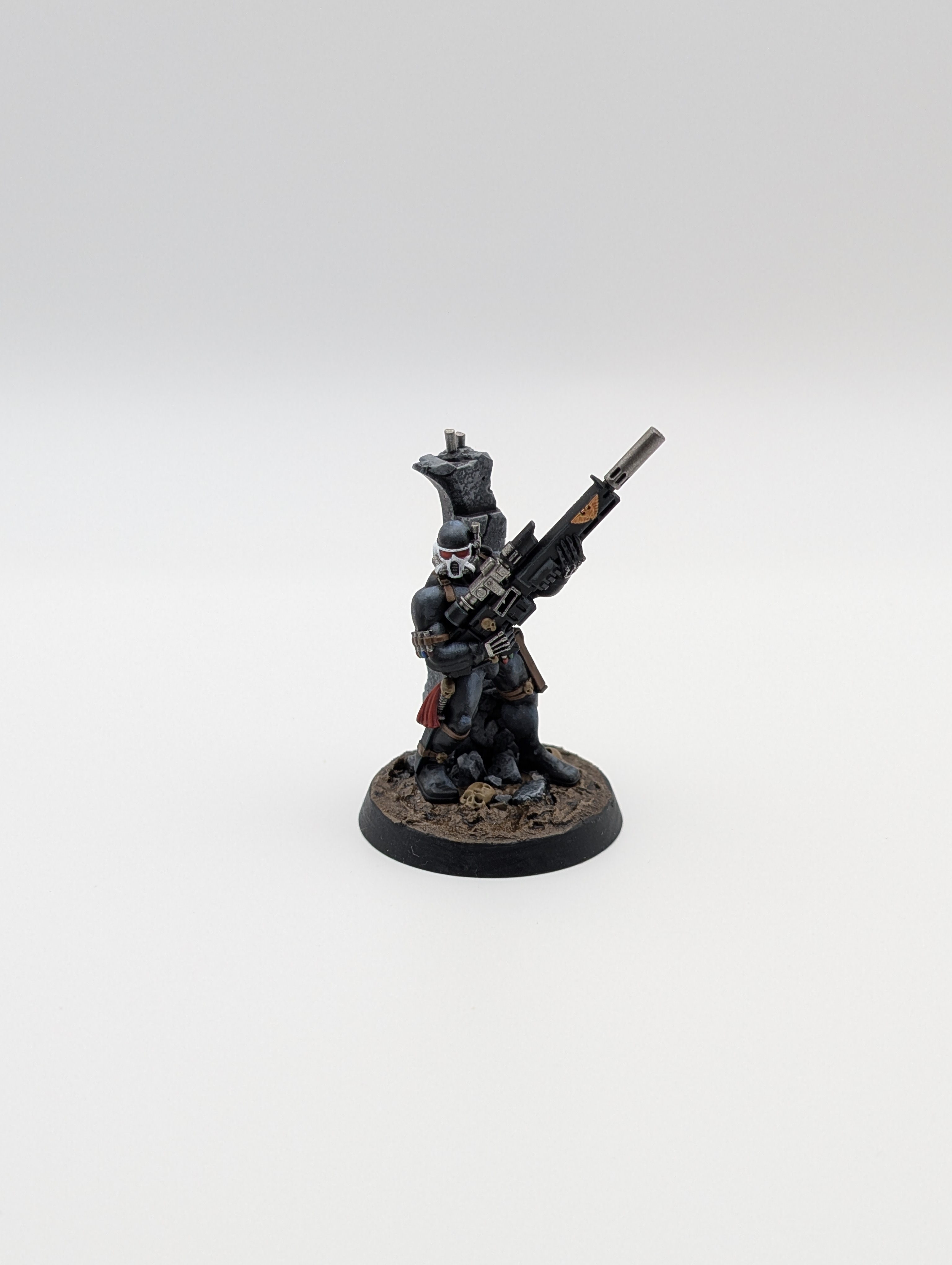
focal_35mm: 49
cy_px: 632
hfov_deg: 29.7
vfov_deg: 38.9
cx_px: 476
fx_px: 1792
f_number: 1.68
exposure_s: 1/102
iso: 53
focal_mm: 6.9
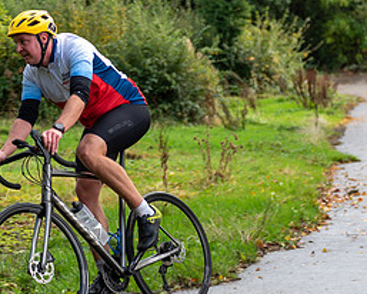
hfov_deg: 15.0
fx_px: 1380
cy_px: 99
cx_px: 29
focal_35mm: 127
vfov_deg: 12.1
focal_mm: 60
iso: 200
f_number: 3.2
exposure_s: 1/640
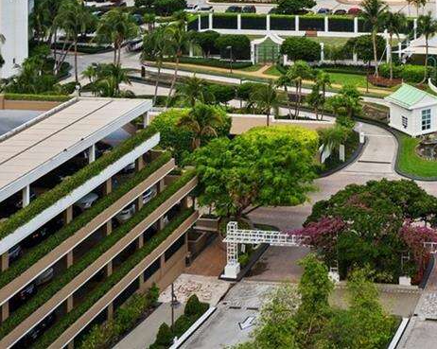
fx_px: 1008
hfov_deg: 23.1
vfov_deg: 17.8
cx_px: 468
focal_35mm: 78
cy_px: -153
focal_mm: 24
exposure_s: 1/100
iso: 200
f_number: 8
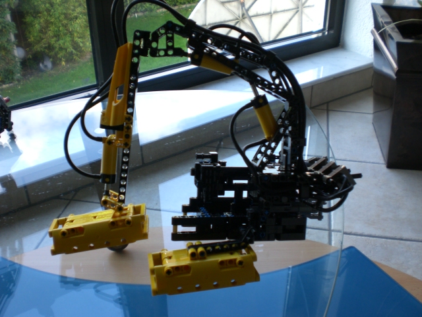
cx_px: 211
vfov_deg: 37.7
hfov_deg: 49.0
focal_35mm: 38
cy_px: 158
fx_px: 463
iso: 100
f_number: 3.1
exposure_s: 1/100
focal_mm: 6.3
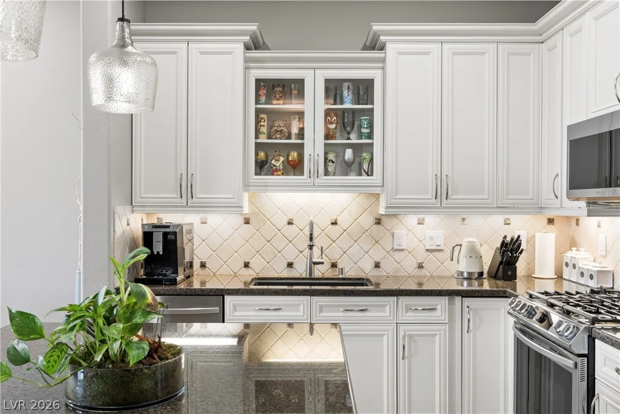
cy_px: 207
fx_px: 586
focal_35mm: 34
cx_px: 310
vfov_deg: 38.9
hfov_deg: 55.8
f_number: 8
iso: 400
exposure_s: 1/25
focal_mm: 23
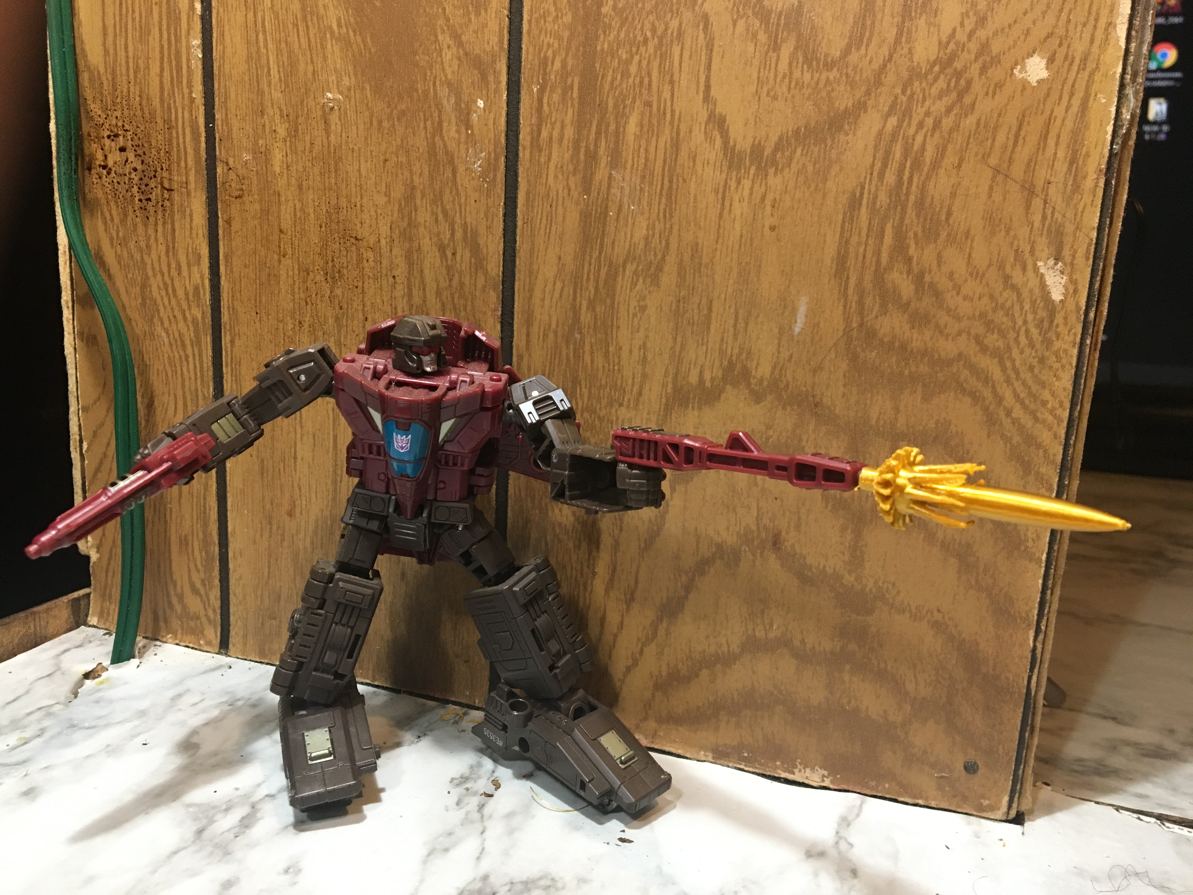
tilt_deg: -10.8
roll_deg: -0.2
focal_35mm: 29
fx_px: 999
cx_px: 596
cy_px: 448
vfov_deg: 48.2
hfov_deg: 61.7
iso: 125
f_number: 2.2
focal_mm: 4.15
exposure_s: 1/30
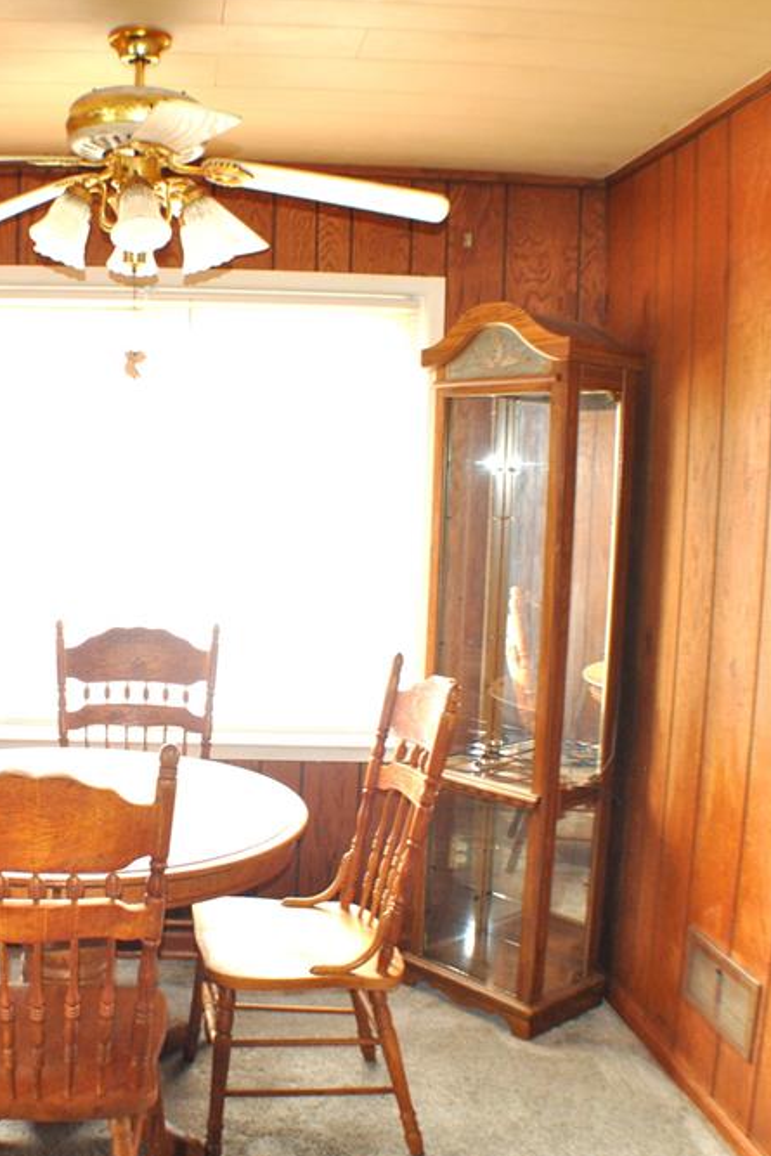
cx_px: 161
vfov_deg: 42.7
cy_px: 579
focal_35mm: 46
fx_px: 1477
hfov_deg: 28.7
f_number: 3.8
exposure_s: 1/60
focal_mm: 20
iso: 800
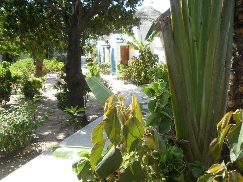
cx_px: 122
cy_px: 91
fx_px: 218
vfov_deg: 45.4
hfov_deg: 58.4
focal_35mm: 31
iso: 100
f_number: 2.9
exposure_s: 1/400
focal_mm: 5.45
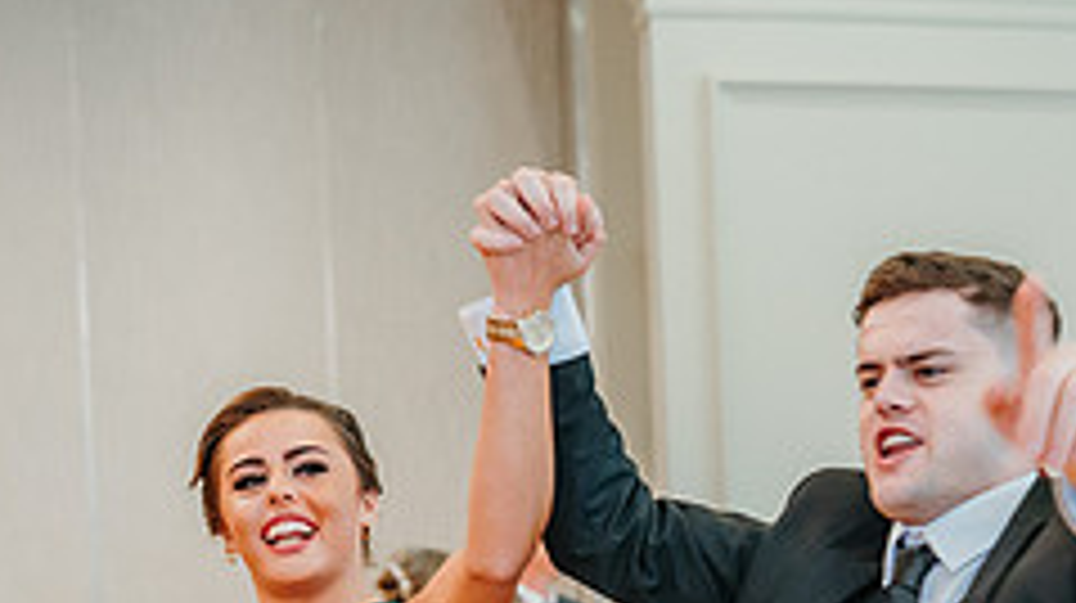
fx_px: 2537
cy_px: 844
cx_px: 999
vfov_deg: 13.0
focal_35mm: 89
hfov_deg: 23.2
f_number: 2.8
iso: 1600
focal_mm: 35
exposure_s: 1/125
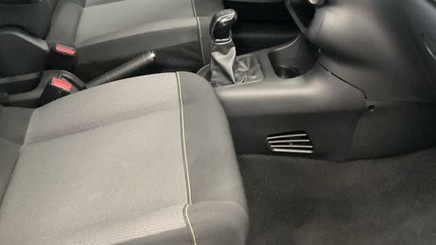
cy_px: 32
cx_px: 231
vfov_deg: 23.0
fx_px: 590
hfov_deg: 40.6
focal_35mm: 51
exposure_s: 1/30
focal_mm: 3
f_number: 1.8
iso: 500
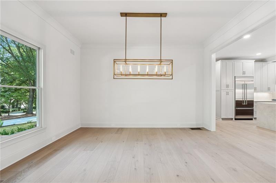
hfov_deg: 96.8
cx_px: 138
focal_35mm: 16
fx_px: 123
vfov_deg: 73.6
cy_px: 92
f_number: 8
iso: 400
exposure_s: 1/13
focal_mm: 16
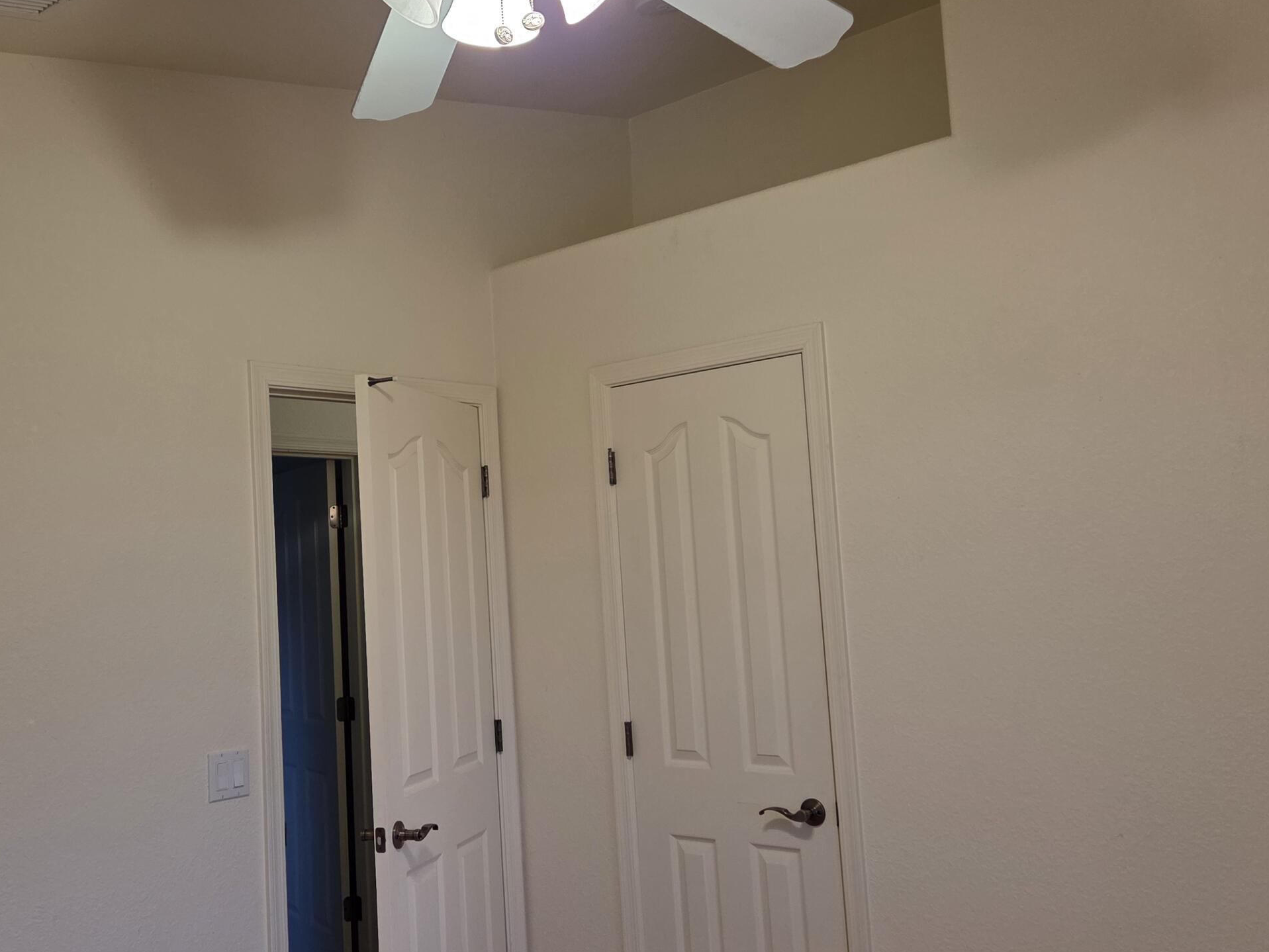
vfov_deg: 39.7
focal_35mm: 36
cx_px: 523
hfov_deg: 51.1
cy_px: 461
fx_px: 1320
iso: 160
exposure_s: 1/120
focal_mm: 5.4
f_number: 1.8
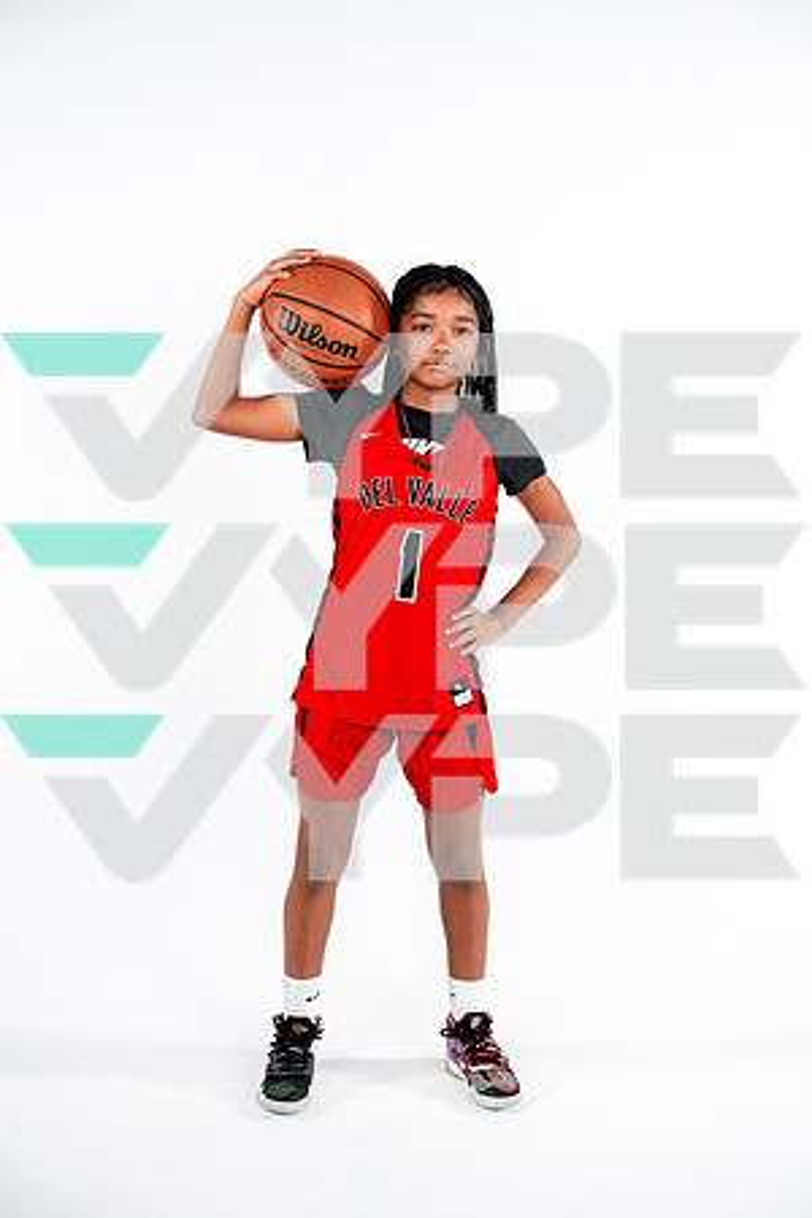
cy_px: 609
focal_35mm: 51
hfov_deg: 26.6
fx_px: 1715
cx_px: 406
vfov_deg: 39.1
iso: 250
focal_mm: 50.7
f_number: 4.5
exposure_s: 1/250
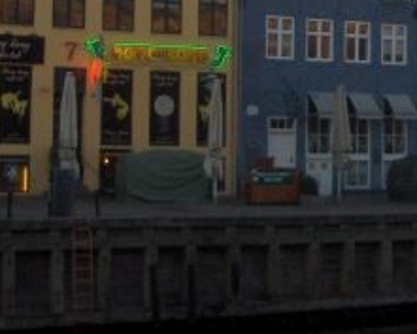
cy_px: 42
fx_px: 1222
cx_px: 445
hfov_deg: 18.7
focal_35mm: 99
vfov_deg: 15.4
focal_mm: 5.8
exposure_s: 1/303
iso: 100
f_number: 2.6
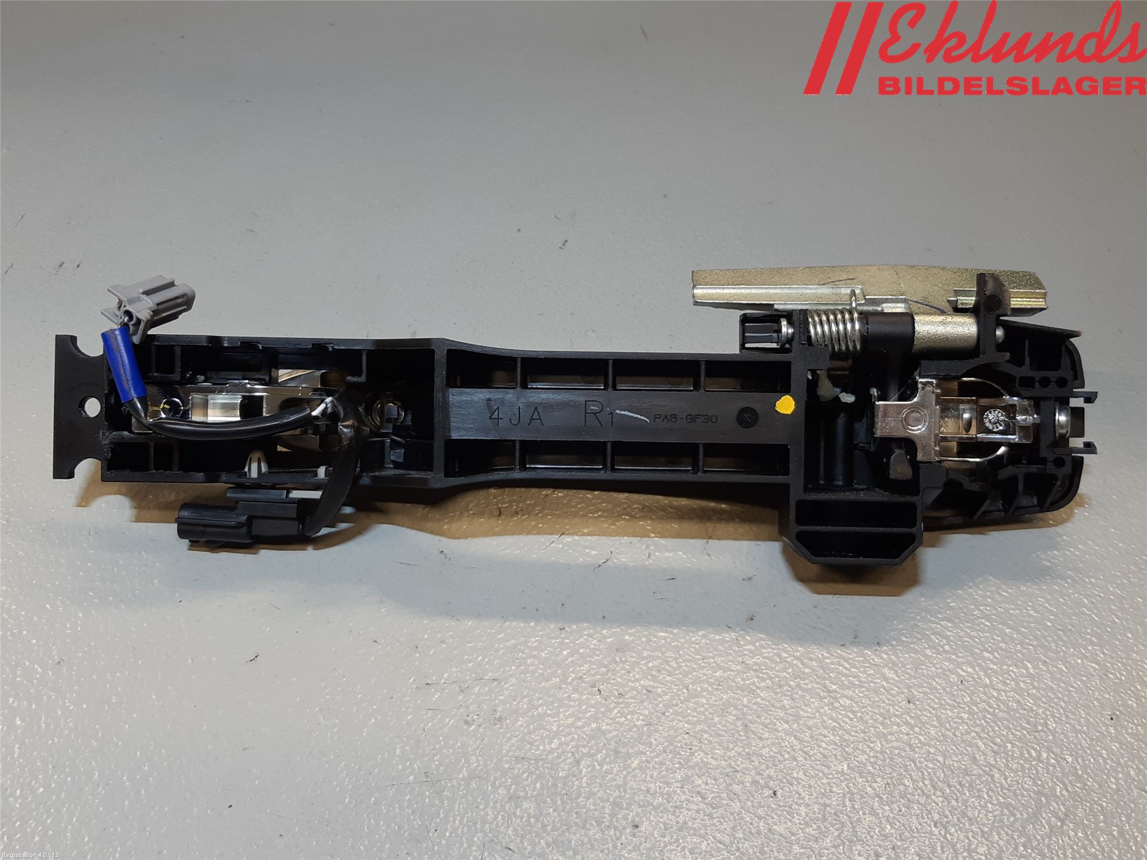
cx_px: 574
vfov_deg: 53.1
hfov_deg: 67.3
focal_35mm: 26
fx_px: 862
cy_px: 430
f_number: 1.7
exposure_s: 1/50
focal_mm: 3.93
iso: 40
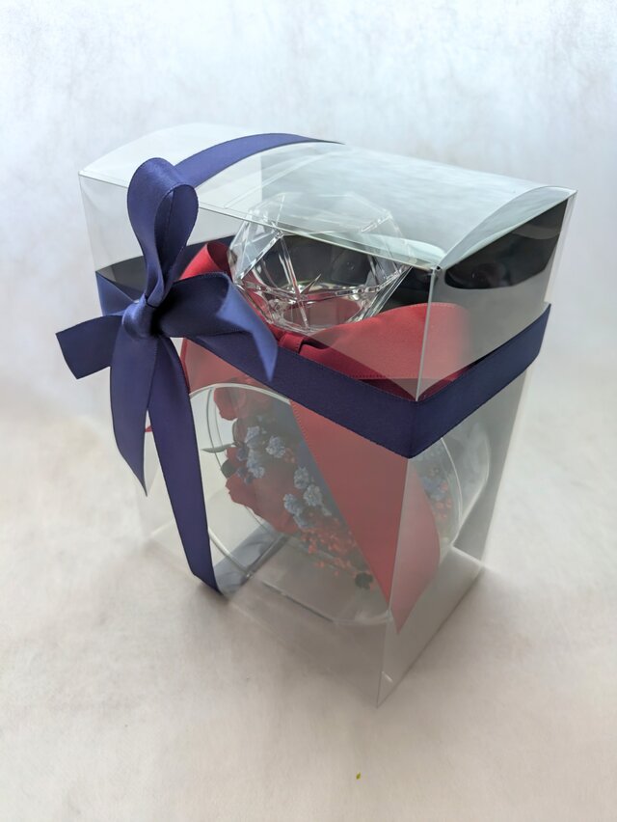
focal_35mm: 25
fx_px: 594
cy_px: 411
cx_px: 308
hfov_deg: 54.9
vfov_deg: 69.4
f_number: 1.89
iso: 334
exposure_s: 1/40
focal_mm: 5.43
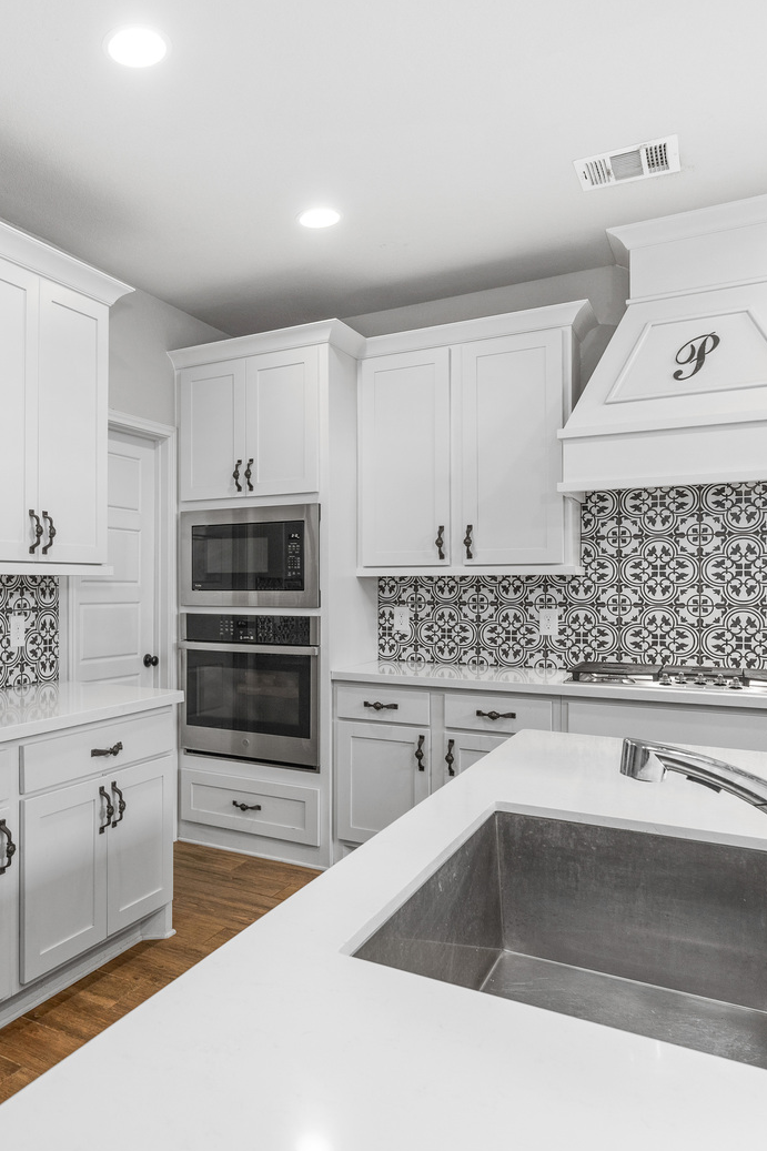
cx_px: 162
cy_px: 593
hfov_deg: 48.6
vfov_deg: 71.5
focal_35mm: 25
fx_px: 799
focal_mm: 16
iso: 320
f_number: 7.1
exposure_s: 1/60
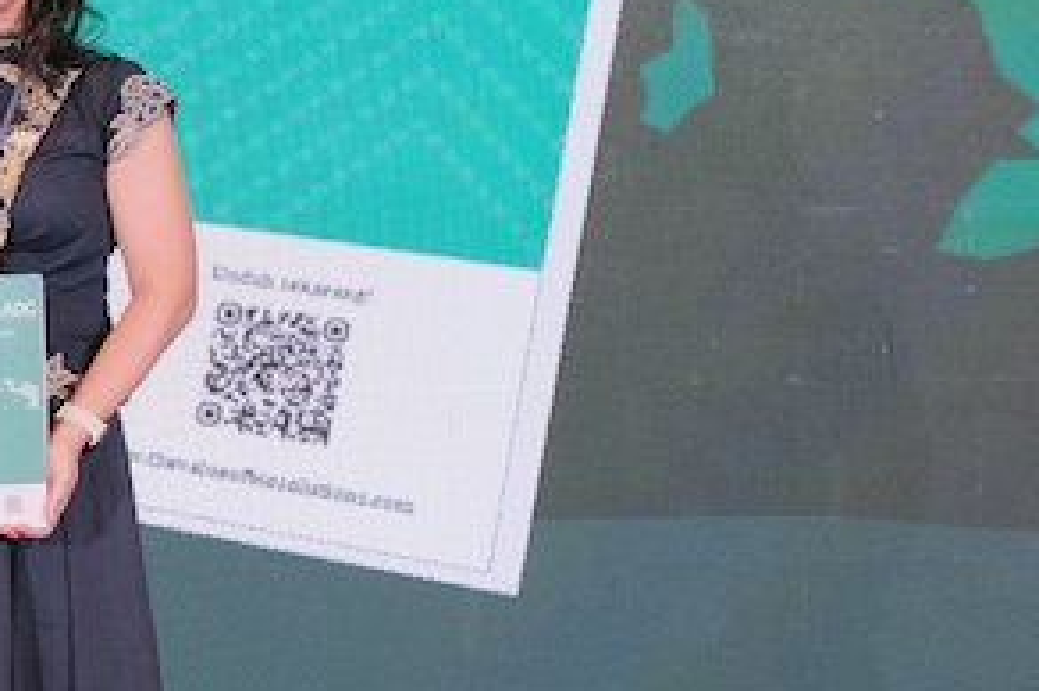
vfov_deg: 6.3
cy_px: 182
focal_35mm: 218
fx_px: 6285
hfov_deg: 9.0
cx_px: -954
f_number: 2
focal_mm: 35
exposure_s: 1/100
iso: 640
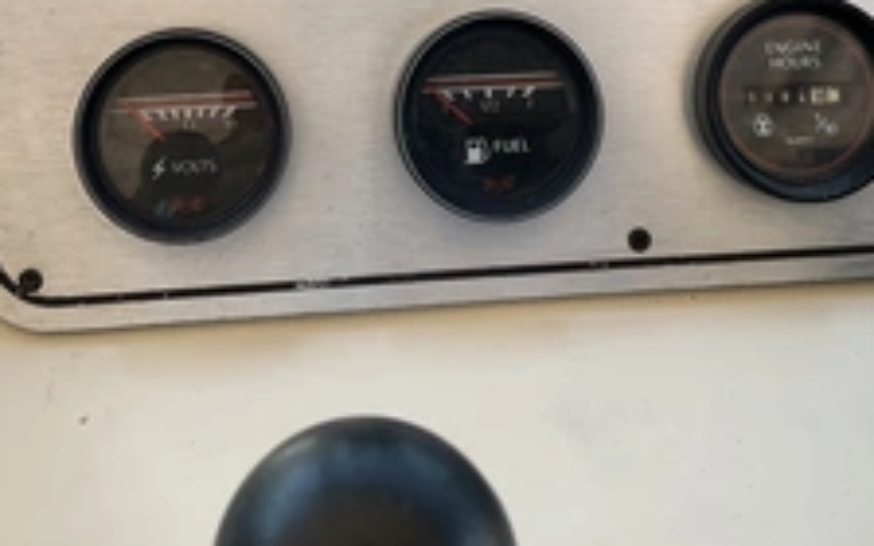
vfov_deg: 22.4
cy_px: -31
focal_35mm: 55
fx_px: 1310
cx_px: 382
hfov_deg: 36.8
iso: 25
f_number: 1.8
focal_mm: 3
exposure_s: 1/461
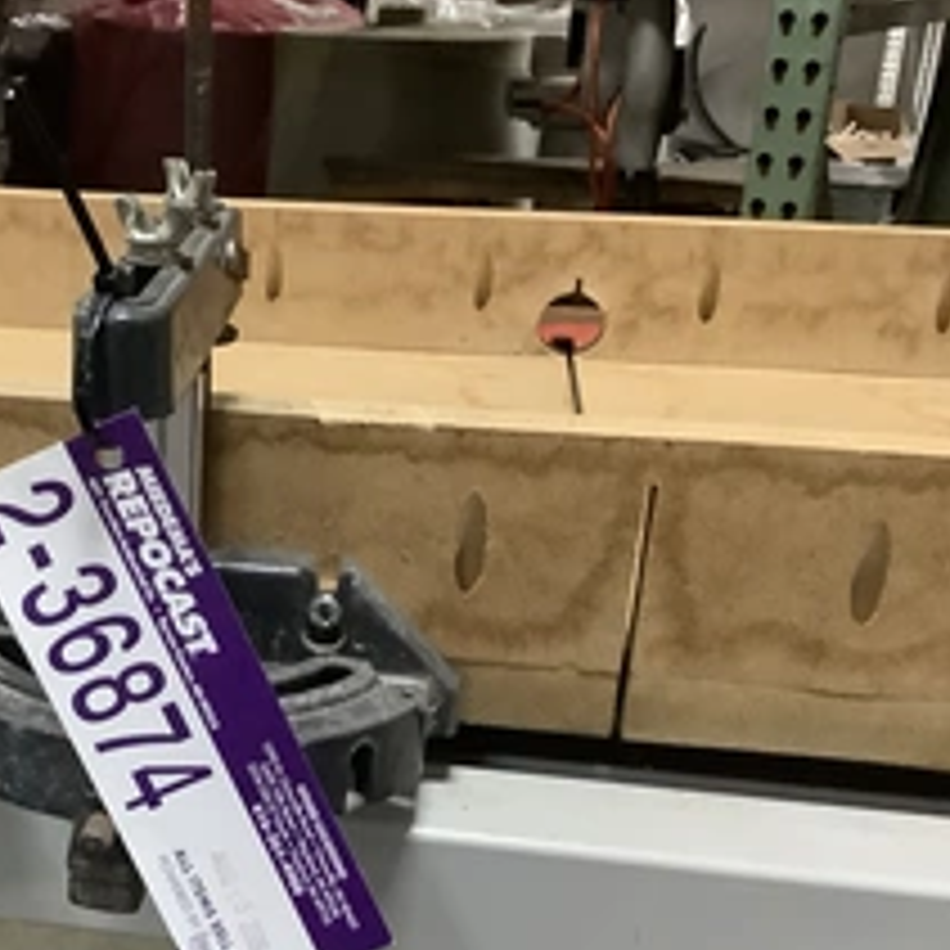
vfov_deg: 32.4
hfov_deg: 31.8
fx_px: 1615
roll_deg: -1.7
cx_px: 167
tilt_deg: -24.3
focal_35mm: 52
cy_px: 657
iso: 500
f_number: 2.4
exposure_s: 1/30
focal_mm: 3.3
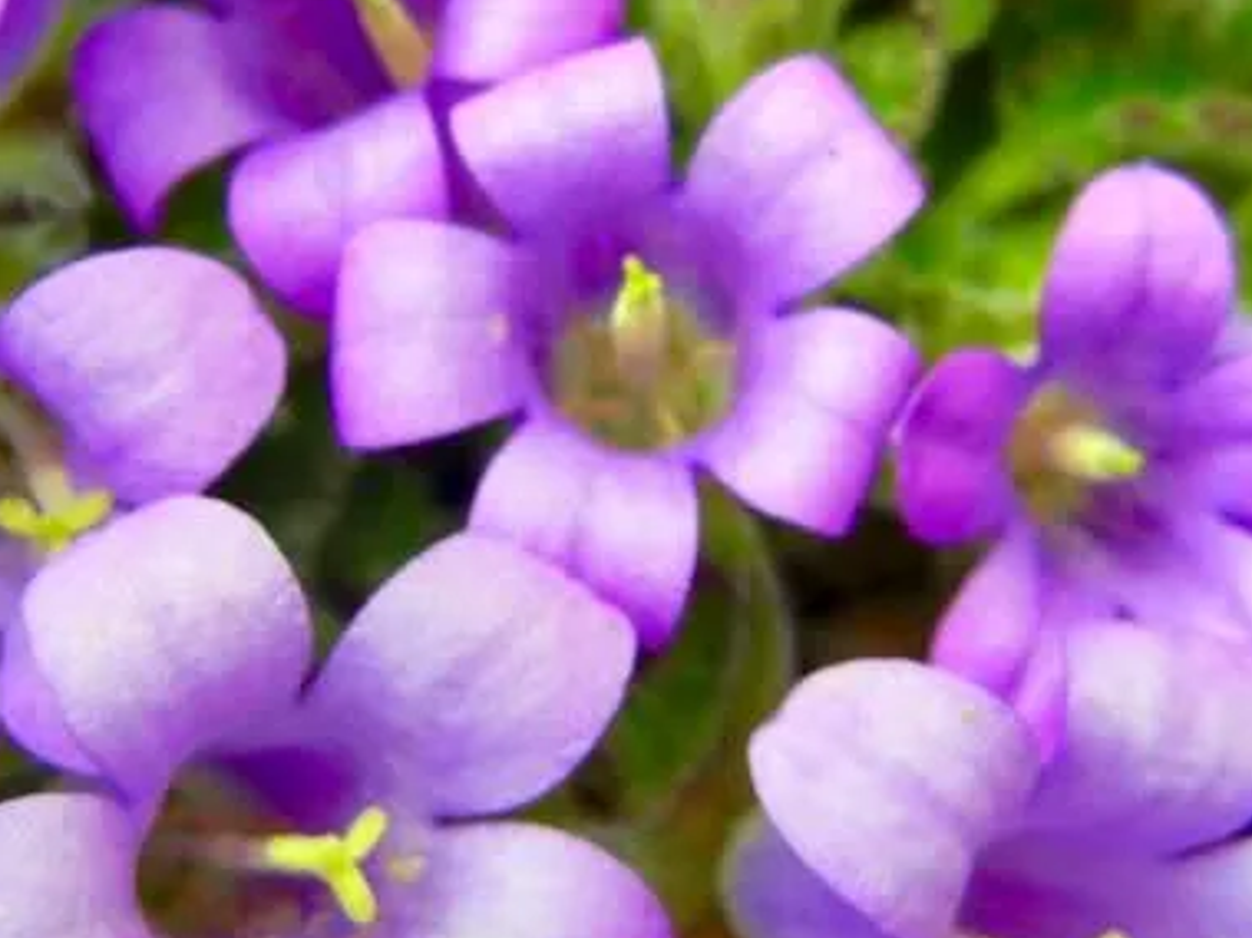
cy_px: 446
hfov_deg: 24.1
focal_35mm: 81
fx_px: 2929
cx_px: 486
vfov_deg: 18.2
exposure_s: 1/678
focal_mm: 5.4
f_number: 3.5
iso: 160
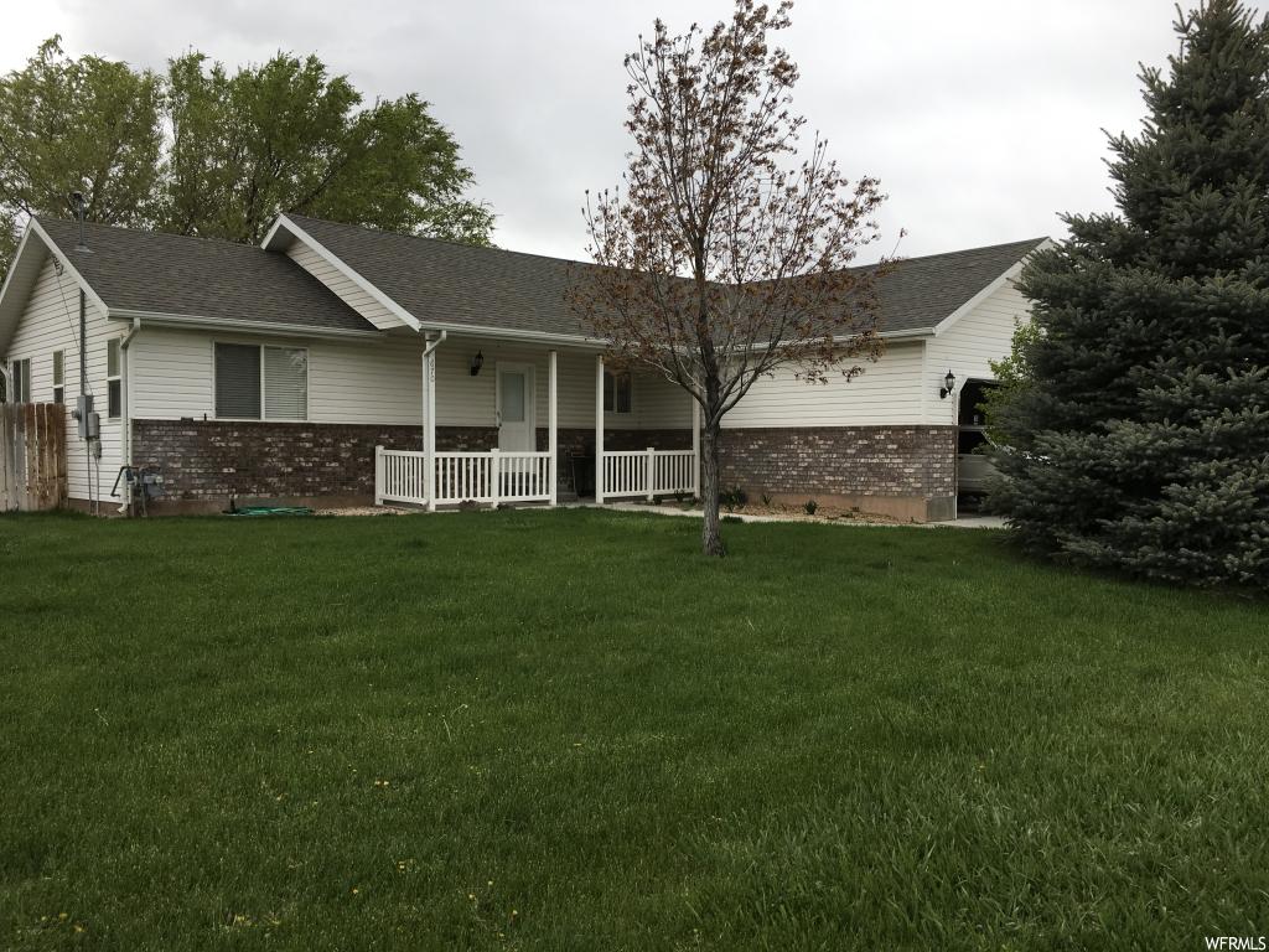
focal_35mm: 29
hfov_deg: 61.7
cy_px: 476
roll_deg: -0.9
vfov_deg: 48.2
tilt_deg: -2.2
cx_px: 634
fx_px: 1063
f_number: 2.2
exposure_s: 1/262
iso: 25
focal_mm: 4.15
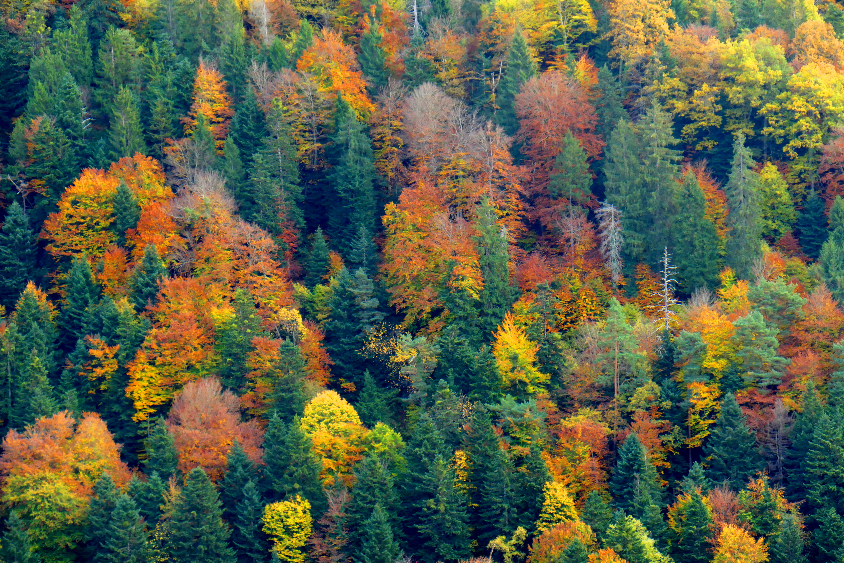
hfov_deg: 12.2
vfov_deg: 8.2
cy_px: 282
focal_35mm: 168
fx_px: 3938
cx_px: 422
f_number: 6.3
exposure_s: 1/100
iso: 640
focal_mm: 61.4
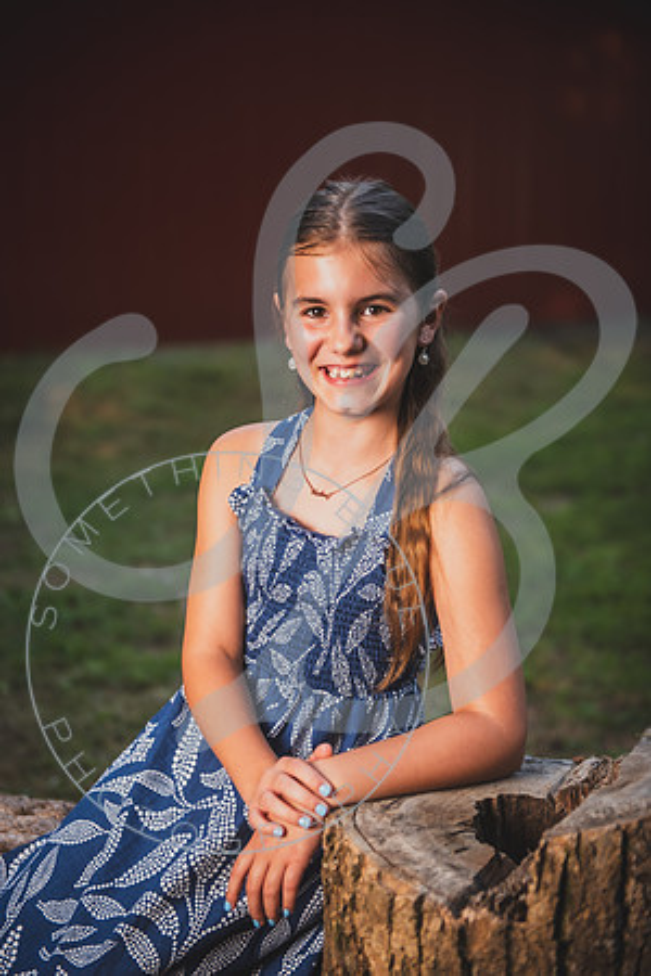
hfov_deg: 21.9
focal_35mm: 62
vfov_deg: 32.4
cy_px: 488
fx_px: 1682
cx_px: 326
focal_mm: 62
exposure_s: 1/200
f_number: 2.8
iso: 100
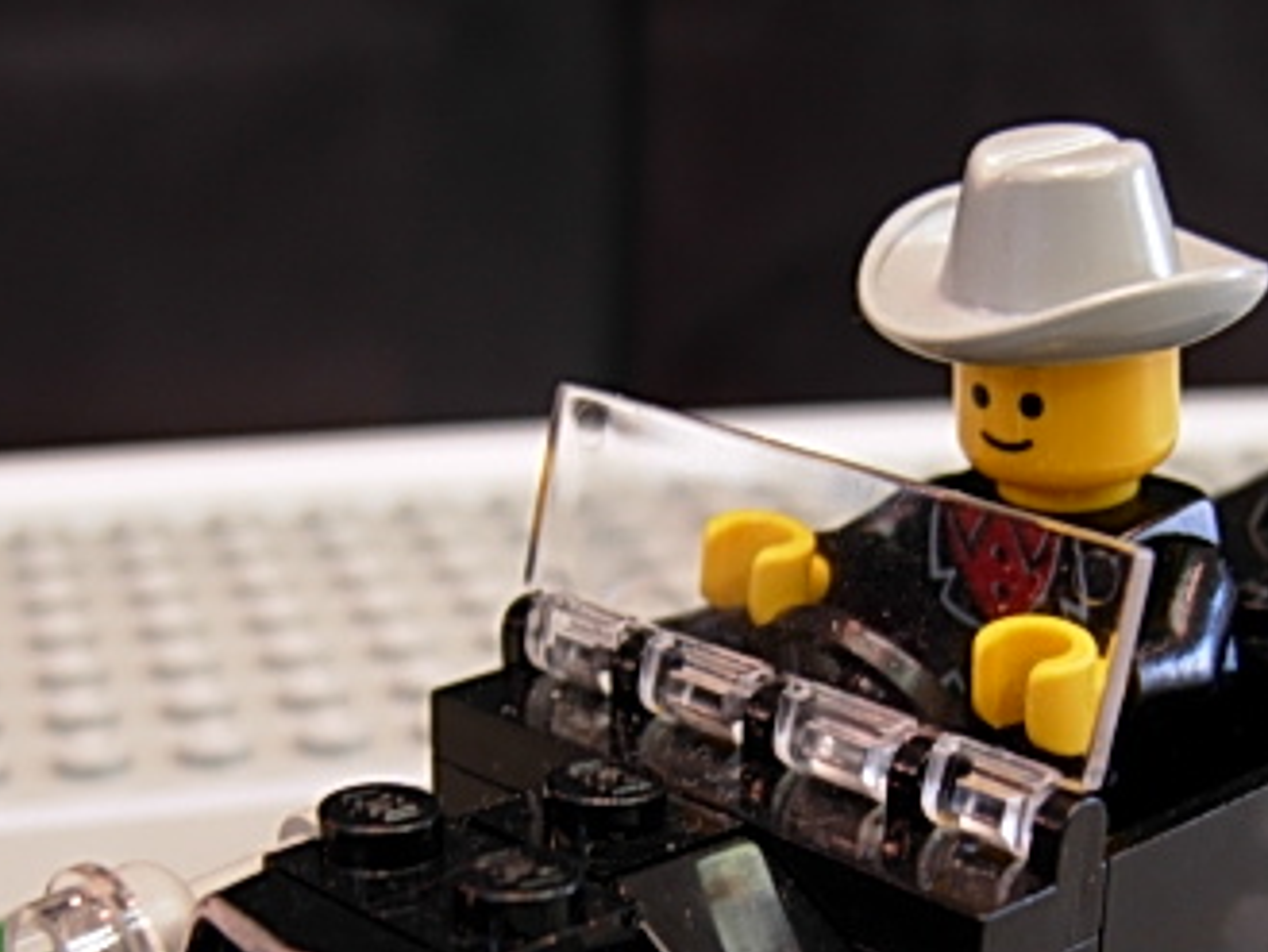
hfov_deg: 27.7
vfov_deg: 20.6
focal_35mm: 70
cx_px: 802
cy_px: 859
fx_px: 2565
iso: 50
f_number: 2.7
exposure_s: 1/6.5
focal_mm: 7.5
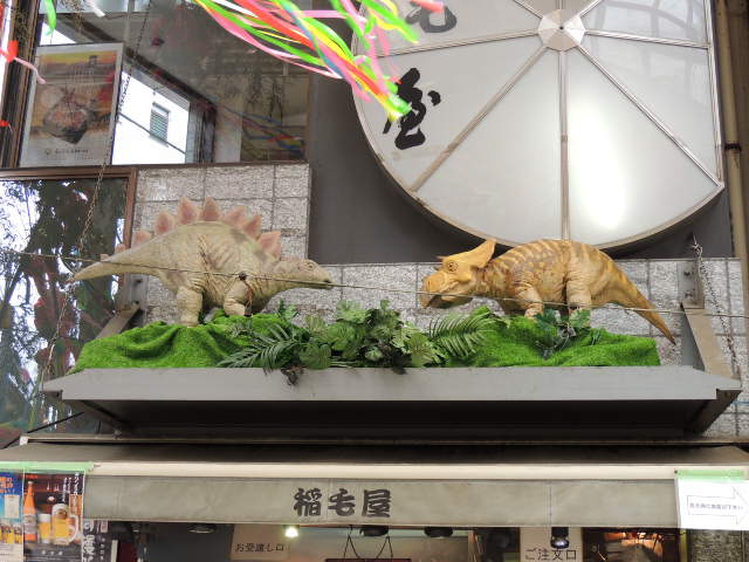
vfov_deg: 29.1
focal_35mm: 50
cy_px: 281
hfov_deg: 38.2
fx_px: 1082
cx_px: 374
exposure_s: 1/40
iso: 100
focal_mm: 8.9
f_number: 3.6
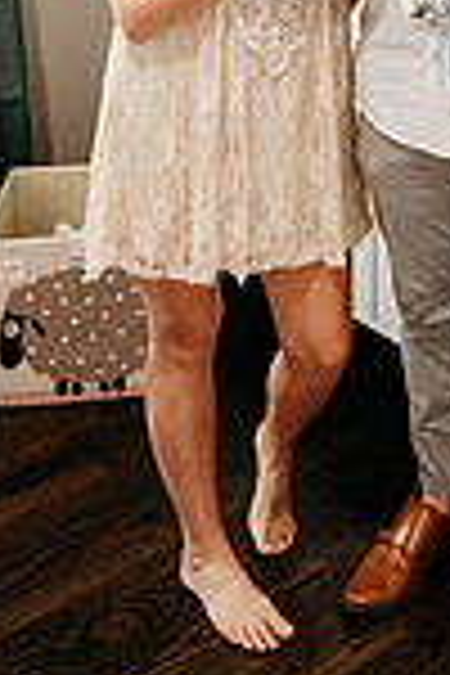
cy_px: -166
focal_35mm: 72
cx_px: 436
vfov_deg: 24.9
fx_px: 1350
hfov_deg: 18.5
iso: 1600
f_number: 2.5
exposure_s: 1/200
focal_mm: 24
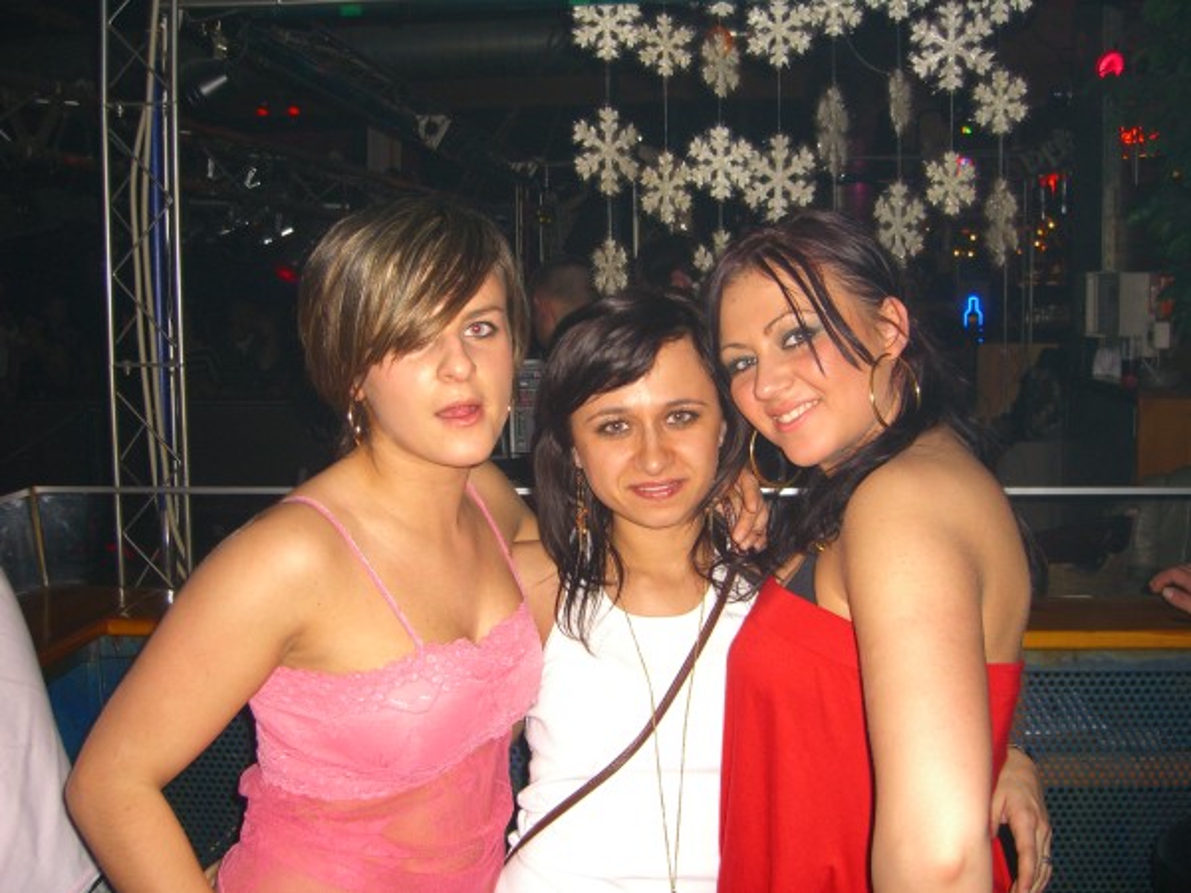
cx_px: 596
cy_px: 446
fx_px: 1307
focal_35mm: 38
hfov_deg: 49.0
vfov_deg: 37.7
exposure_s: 1/60
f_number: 2.8
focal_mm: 7.9
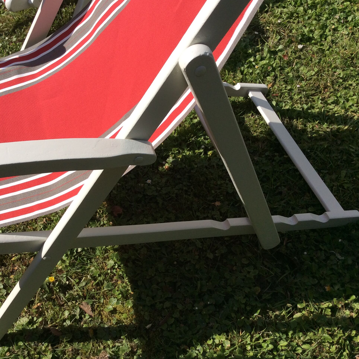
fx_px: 446
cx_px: 134
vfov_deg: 43.9
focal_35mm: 38
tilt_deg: -50.6
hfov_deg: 43.5
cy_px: 179
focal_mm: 3.3
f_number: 2.4
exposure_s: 1/1684
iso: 32
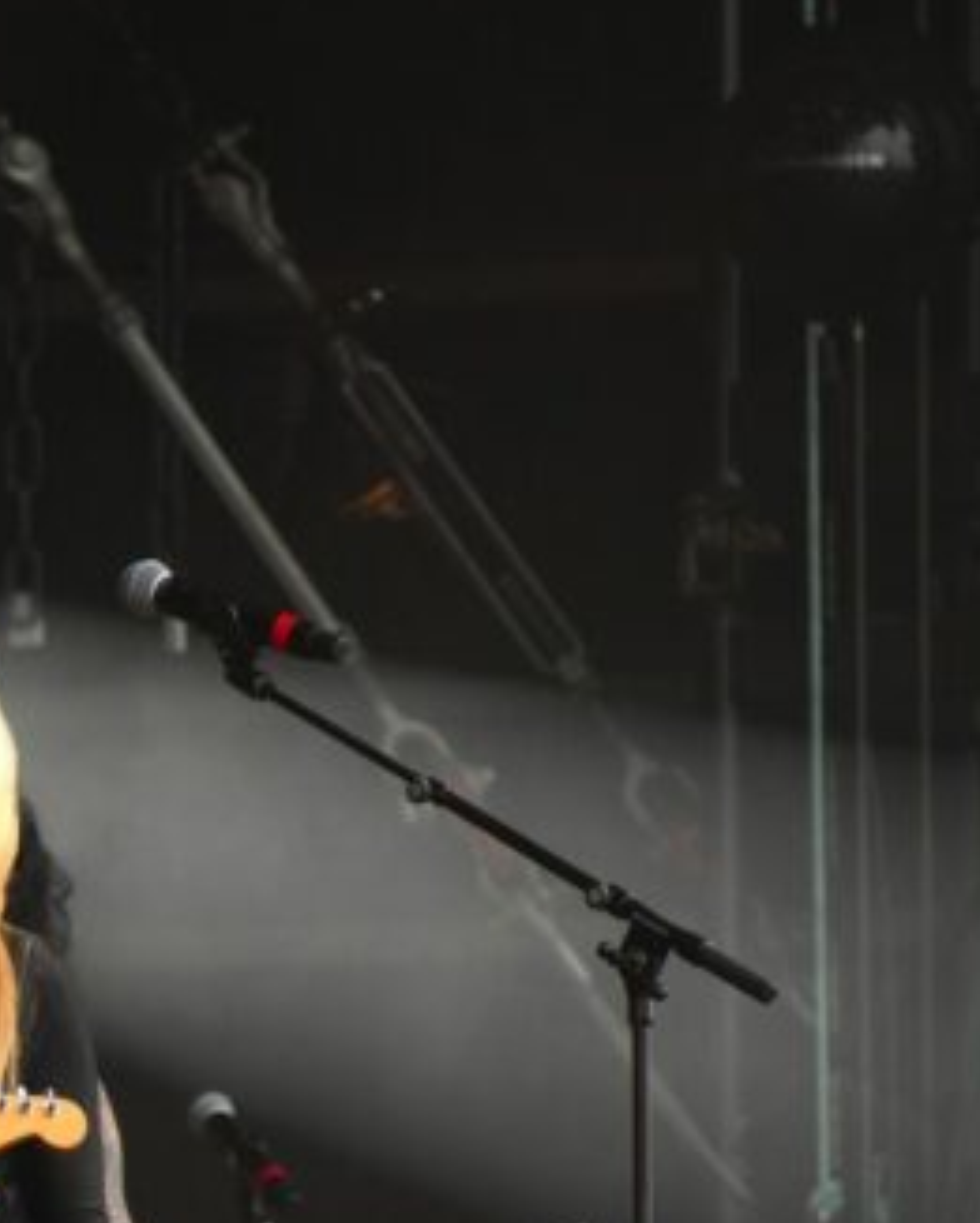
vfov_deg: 1.9
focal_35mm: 995
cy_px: 852
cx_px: -173
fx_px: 36057
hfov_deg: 1.6
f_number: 6.3
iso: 500
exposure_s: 1/500
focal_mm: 300
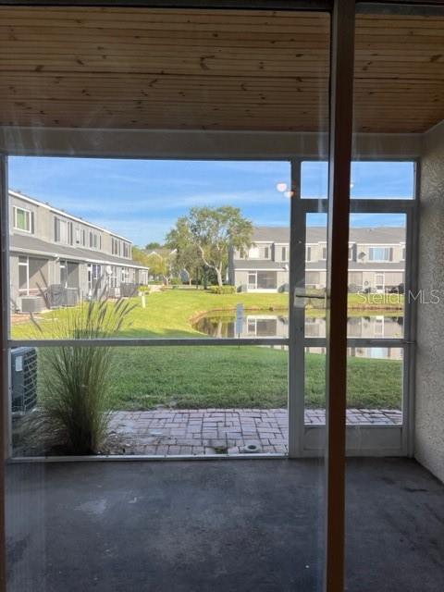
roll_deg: +1.0
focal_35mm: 26
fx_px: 445
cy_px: 296
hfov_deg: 53.1
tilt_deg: +0.7
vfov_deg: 67.3
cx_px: 222
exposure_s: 1/1326
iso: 50
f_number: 1.5
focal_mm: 5.7
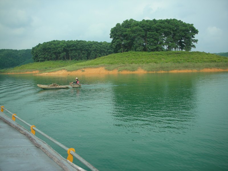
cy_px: 86
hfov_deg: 52.6
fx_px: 231
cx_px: 114
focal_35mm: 35
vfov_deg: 40.7
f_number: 8.5
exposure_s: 1/70.7
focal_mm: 5.8
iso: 50
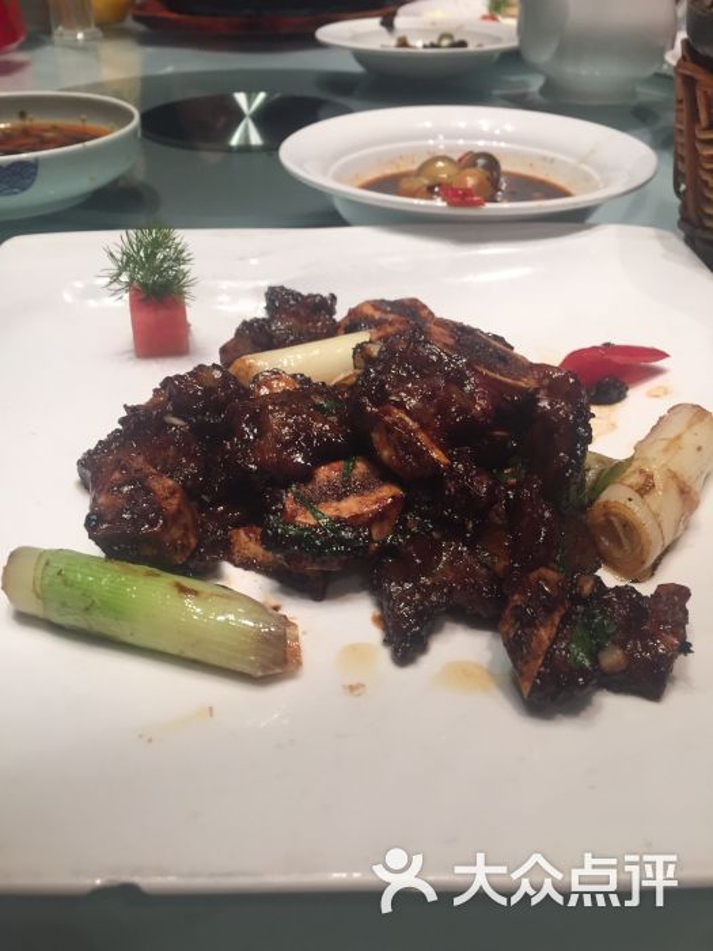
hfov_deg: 48.2
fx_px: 796
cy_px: 476
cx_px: 356
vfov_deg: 61.7
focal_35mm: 29
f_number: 2.2
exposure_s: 1/33
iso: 40
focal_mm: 4.15
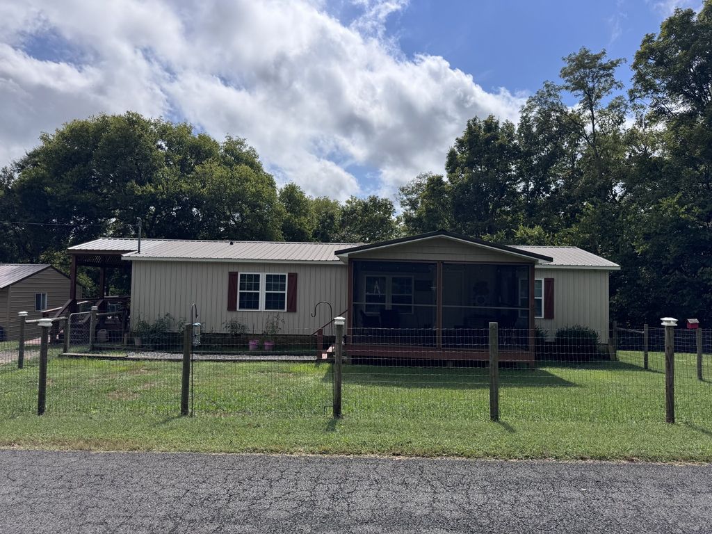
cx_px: 356
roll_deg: -2.0
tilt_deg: +1.7
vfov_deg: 56.8
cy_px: 267
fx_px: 494
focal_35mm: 24
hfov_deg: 71.6
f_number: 1.78
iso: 80
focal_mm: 6.76
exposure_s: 1/9009
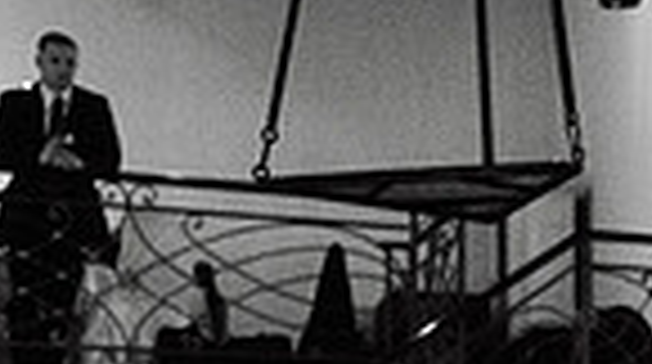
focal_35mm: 147
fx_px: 2537
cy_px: 681
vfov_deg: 7.9
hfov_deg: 13.2
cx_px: 1169
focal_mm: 35
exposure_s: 1/250
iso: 2500
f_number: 2.8
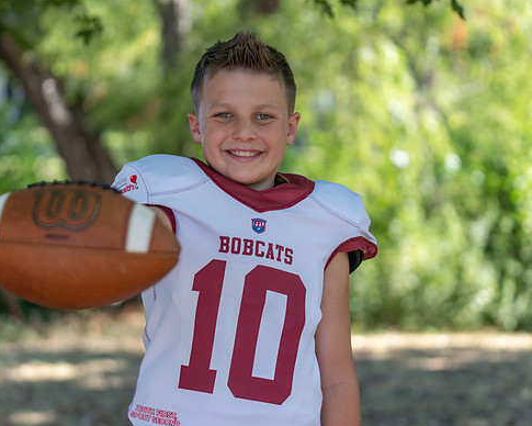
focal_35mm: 86
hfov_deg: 22.2
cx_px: 247
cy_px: 204
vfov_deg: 17.9
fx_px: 1354
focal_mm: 72
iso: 125
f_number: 2.8
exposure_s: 1/320
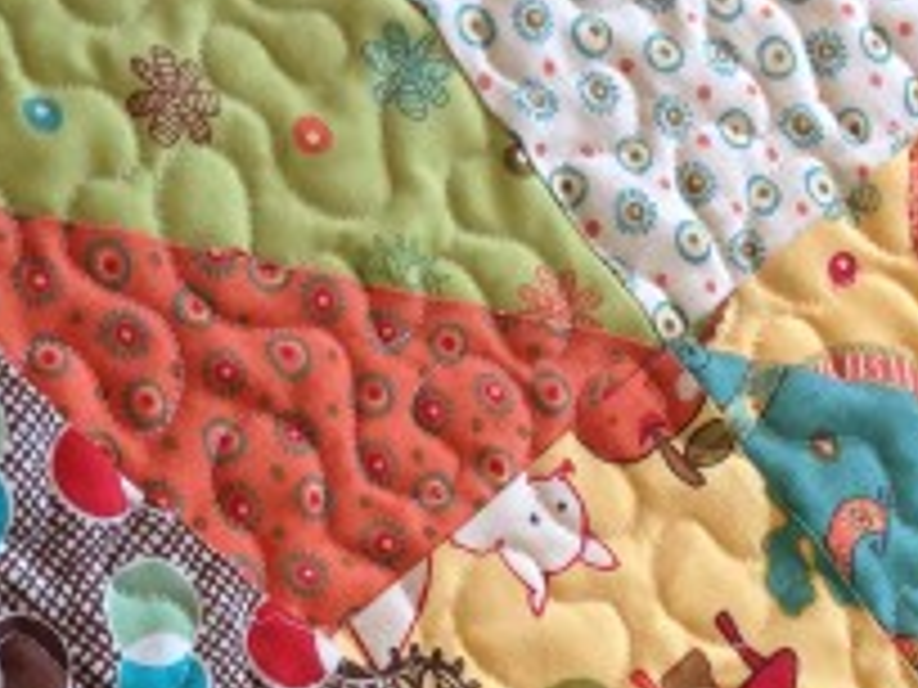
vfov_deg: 13.2
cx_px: 432
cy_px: 1063
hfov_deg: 18.7
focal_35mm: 105
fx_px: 2785
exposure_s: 1/60
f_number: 2.4
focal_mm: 4.12
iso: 50
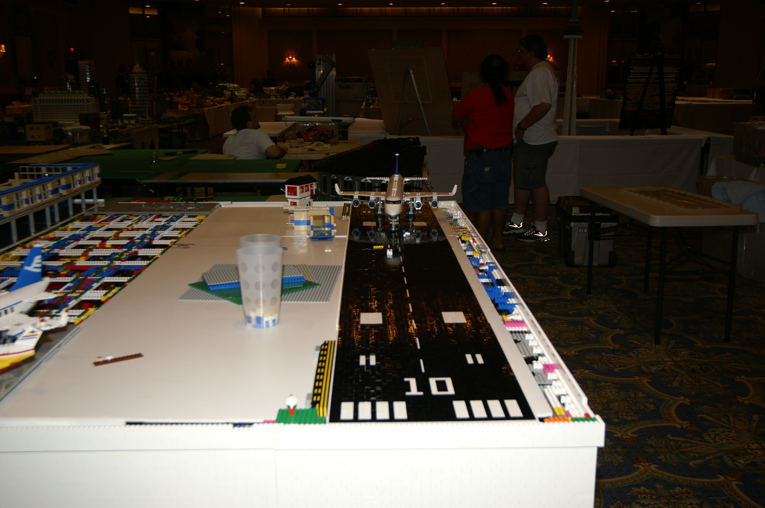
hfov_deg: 53.2
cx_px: 382
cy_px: 254
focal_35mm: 36
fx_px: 764
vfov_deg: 36.8
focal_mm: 24
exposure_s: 1/60
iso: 200
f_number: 4
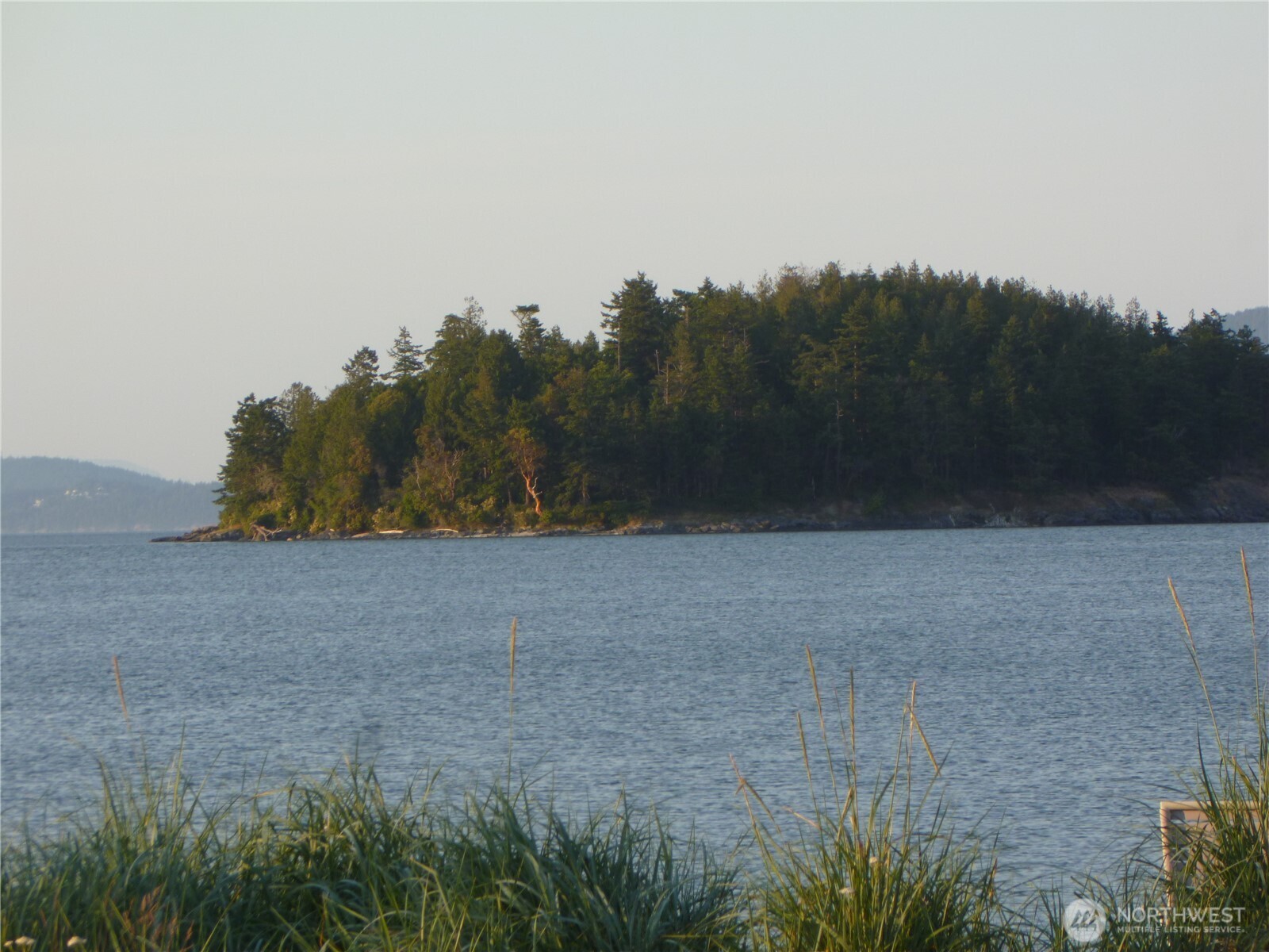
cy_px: 476
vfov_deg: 6.6
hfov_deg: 8.8
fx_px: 8212
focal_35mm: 224
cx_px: 634
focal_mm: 40
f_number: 5.9
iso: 125
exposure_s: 1/125
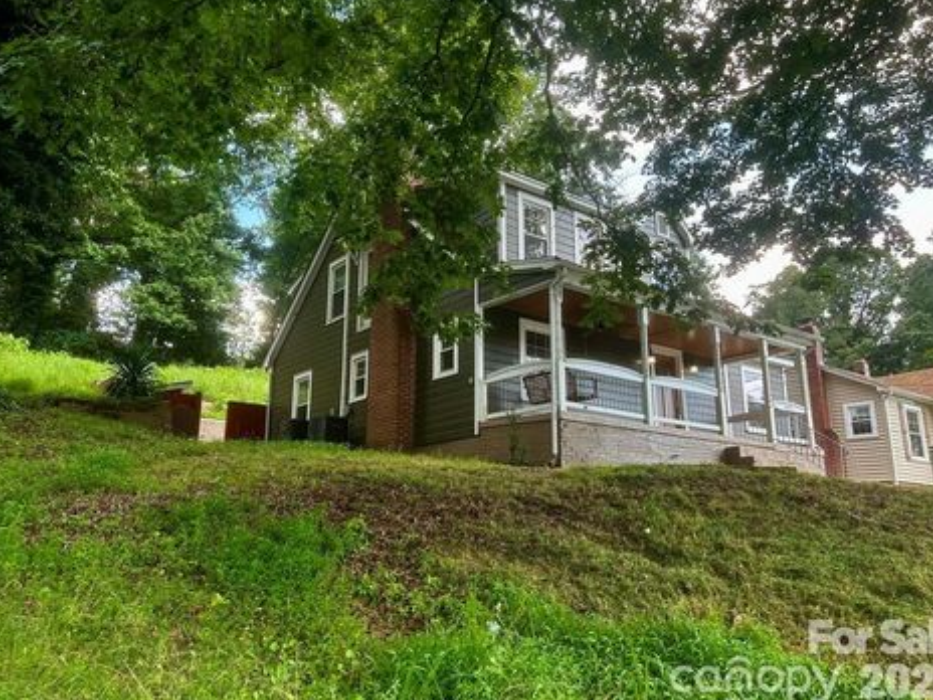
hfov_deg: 63.4
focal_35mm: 28
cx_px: 462
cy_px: 339
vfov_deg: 49.7
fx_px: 755
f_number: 1.5
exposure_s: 1/418
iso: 50
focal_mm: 5.7
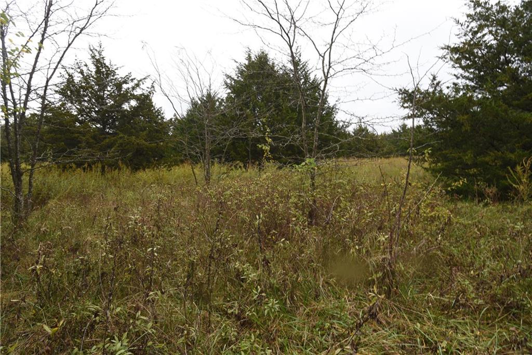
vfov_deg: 53.1
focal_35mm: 24
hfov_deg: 73.7
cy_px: 178
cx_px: 266
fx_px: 355
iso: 640
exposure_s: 1/60
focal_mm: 24
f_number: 10
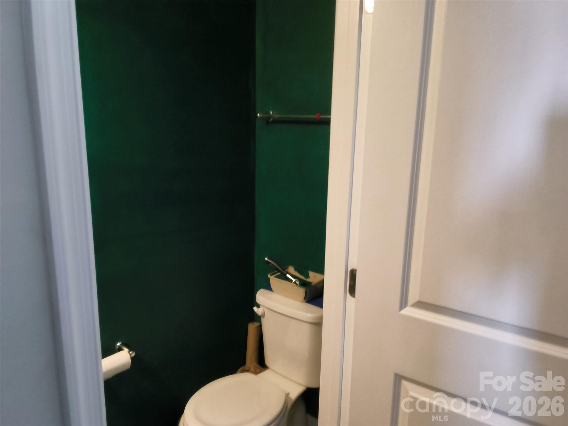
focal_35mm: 27
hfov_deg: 65.3
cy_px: 213
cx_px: 284
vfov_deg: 51.4
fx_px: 443
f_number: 2
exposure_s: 1/24
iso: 640
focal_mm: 2.87
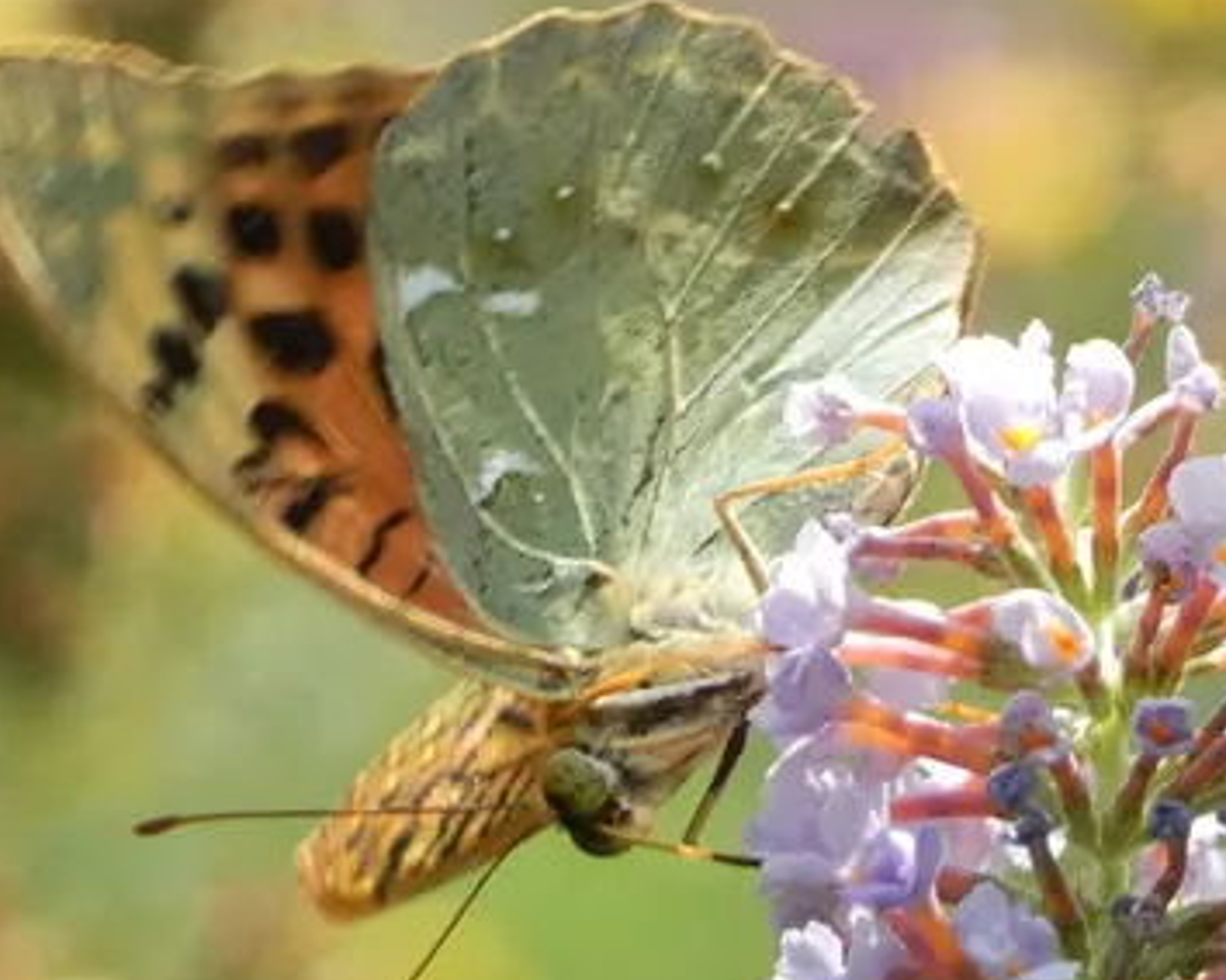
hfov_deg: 3.7
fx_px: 19226
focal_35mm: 530
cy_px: 561
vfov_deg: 2.9
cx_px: 741
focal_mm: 53.8
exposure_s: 1/100
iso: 160
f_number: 5.5
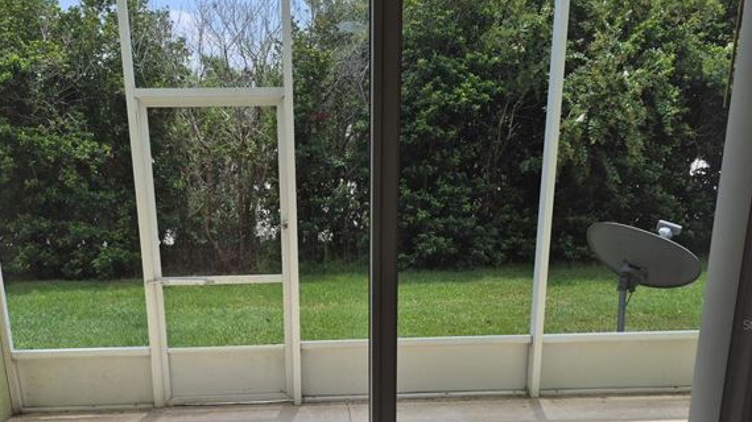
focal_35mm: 31
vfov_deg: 36.7
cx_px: 333
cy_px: 324
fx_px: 618
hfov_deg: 62.5
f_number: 1.8
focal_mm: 5.4
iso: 80
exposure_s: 1/1860
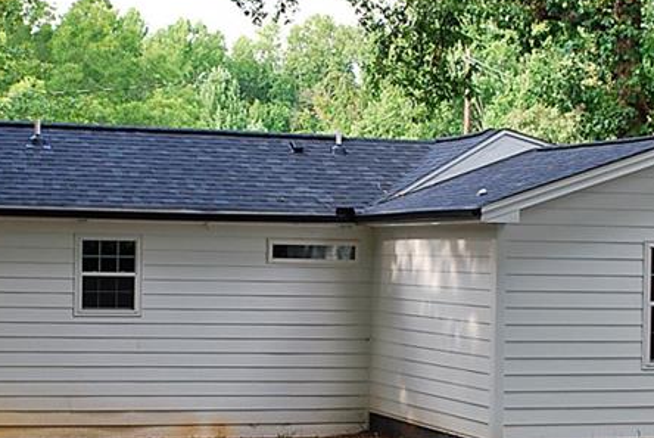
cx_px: 217
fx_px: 1509
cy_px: 270
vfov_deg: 16.5
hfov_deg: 24.3
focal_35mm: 83
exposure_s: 1/100
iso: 200
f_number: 5
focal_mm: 24
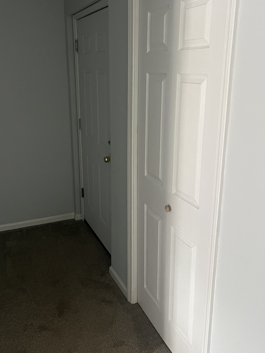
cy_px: 160
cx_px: 101
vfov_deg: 55.3
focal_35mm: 33
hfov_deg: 42.6
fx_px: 337
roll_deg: +1.5
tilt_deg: -15.7
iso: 640
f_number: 1.5
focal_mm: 5.7
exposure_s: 1/40
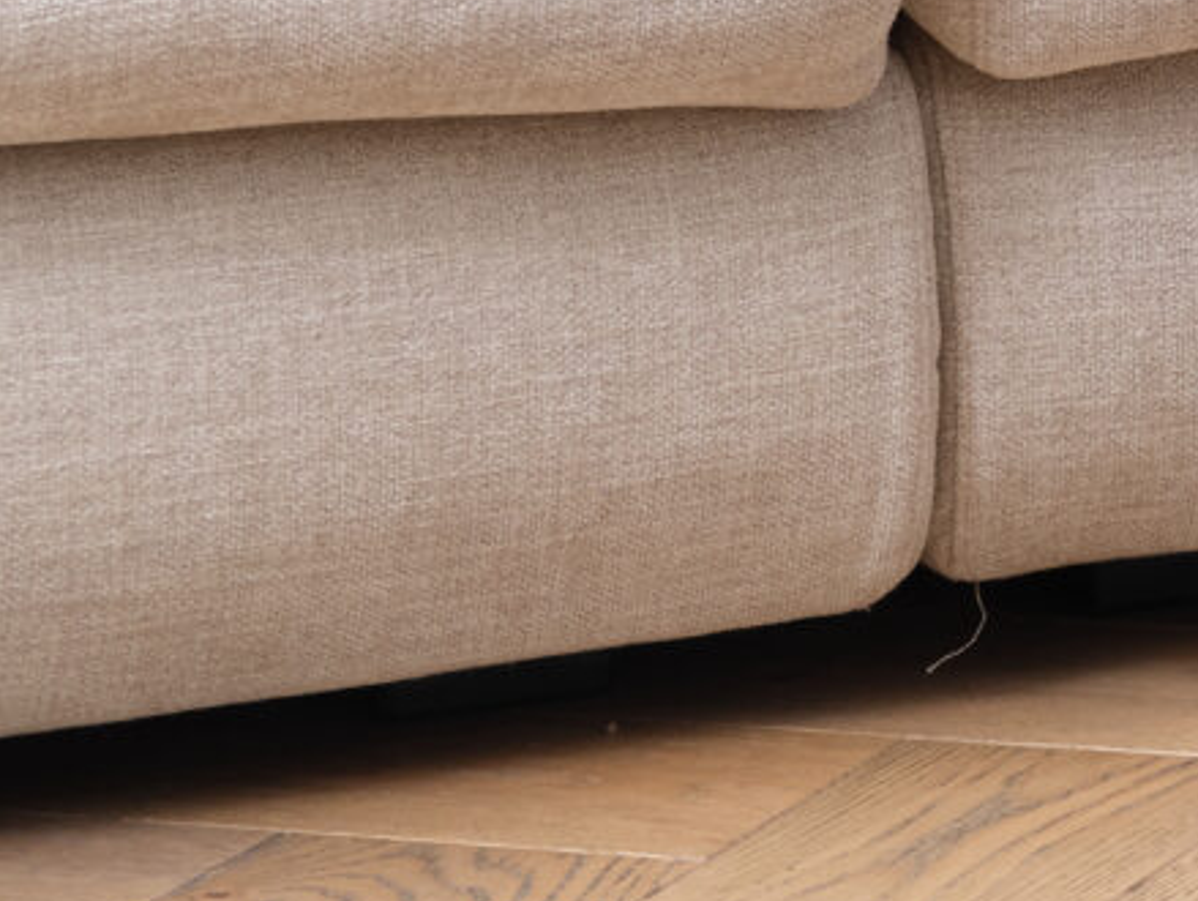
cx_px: 3250
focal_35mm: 233
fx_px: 8070
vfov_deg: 6.3
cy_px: -481
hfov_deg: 7.7
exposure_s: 1/80
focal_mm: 50
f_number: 8
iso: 500
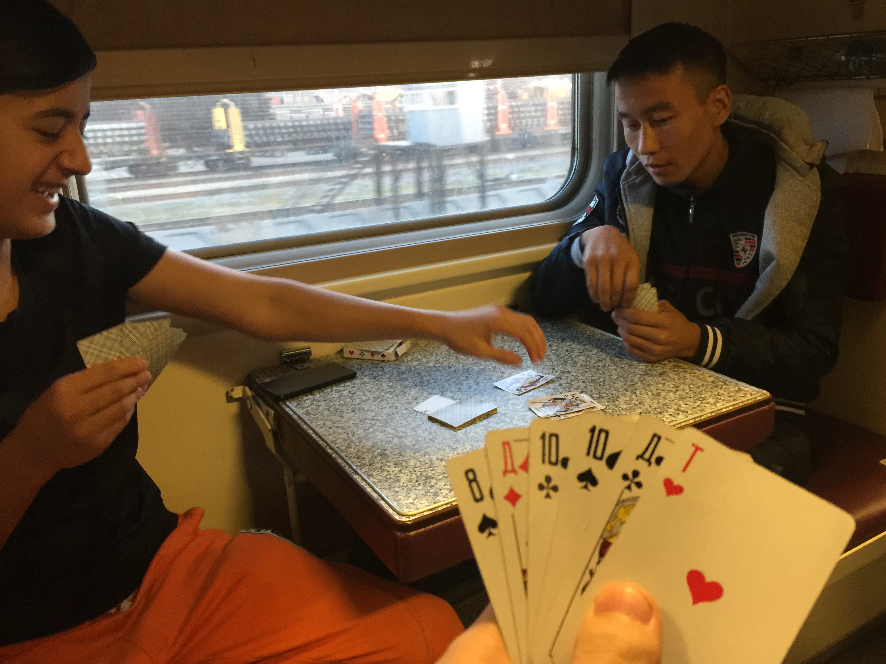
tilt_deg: -15.7
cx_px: 443
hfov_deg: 61.7
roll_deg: +2.3
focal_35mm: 29
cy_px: 332
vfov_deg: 48.2
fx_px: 742
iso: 125
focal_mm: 4.15
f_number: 2.2
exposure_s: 1/17
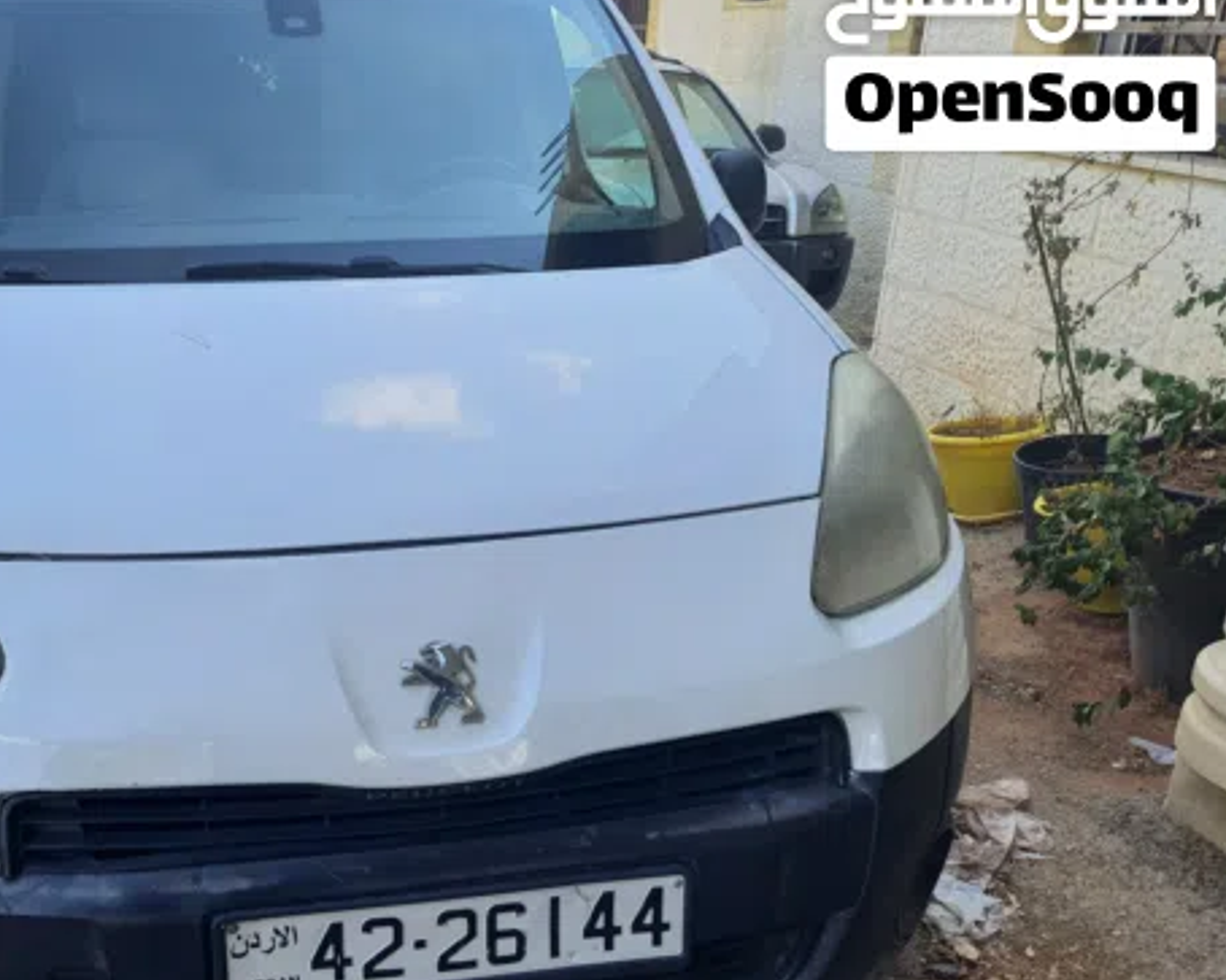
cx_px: 419
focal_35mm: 33
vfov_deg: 44.5
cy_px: 540
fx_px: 1197
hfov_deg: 53.3
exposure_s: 1/282
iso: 50
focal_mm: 5.23
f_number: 1.8
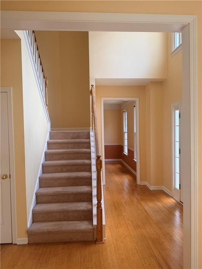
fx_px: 187
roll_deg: +1.2
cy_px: 134
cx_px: 101
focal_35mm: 24
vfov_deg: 71.6
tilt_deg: -0.1
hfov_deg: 56.8
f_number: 1.78
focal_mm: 6.76
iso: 125
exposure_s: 1/121
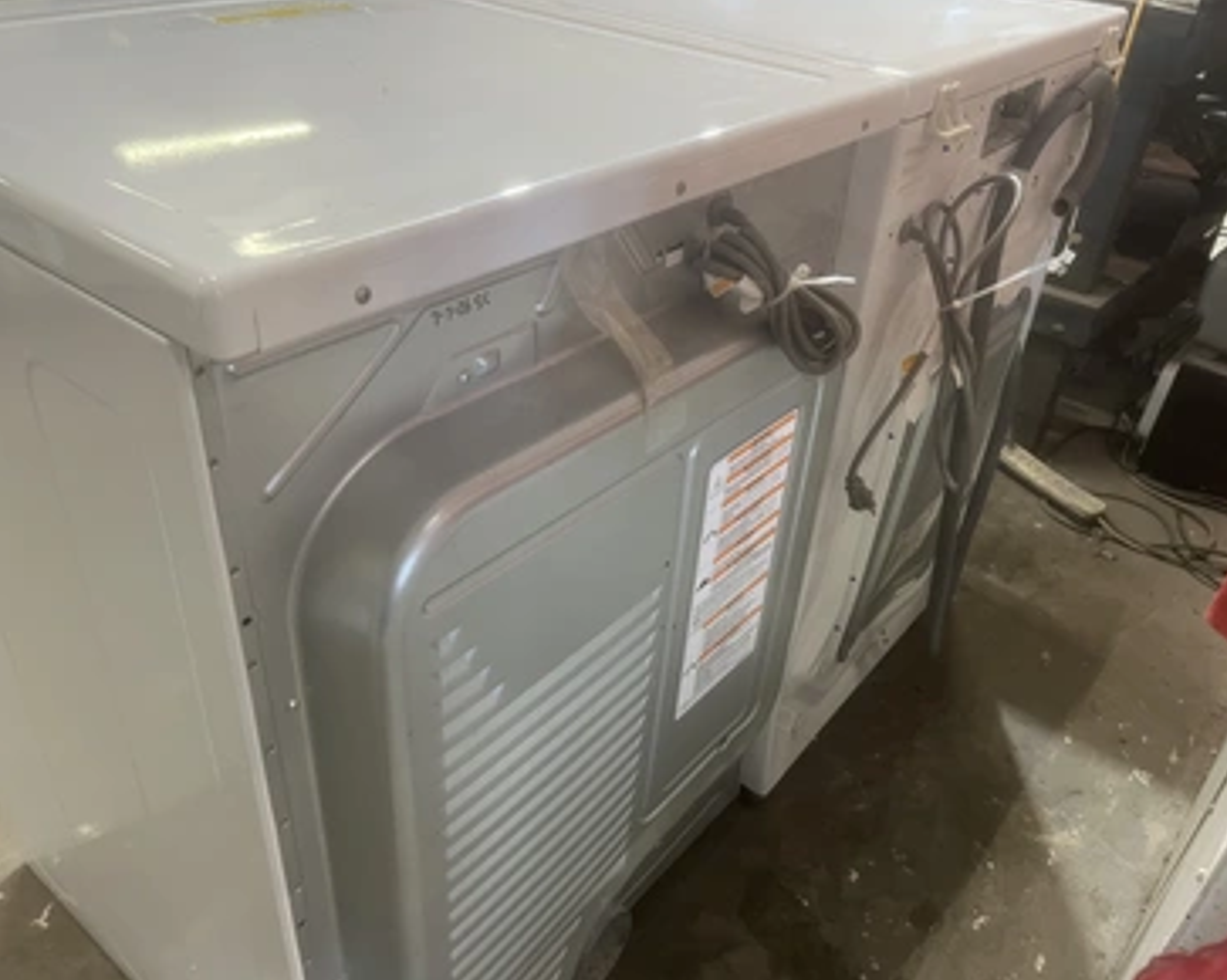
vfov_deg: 51.5
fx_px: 1016
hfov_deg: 62.2
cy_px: 490
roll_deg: -4.9
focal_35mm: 28
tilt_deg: -34.0
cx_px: 646
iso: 160
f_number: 1.6
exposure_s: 1/60
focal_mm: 5.1
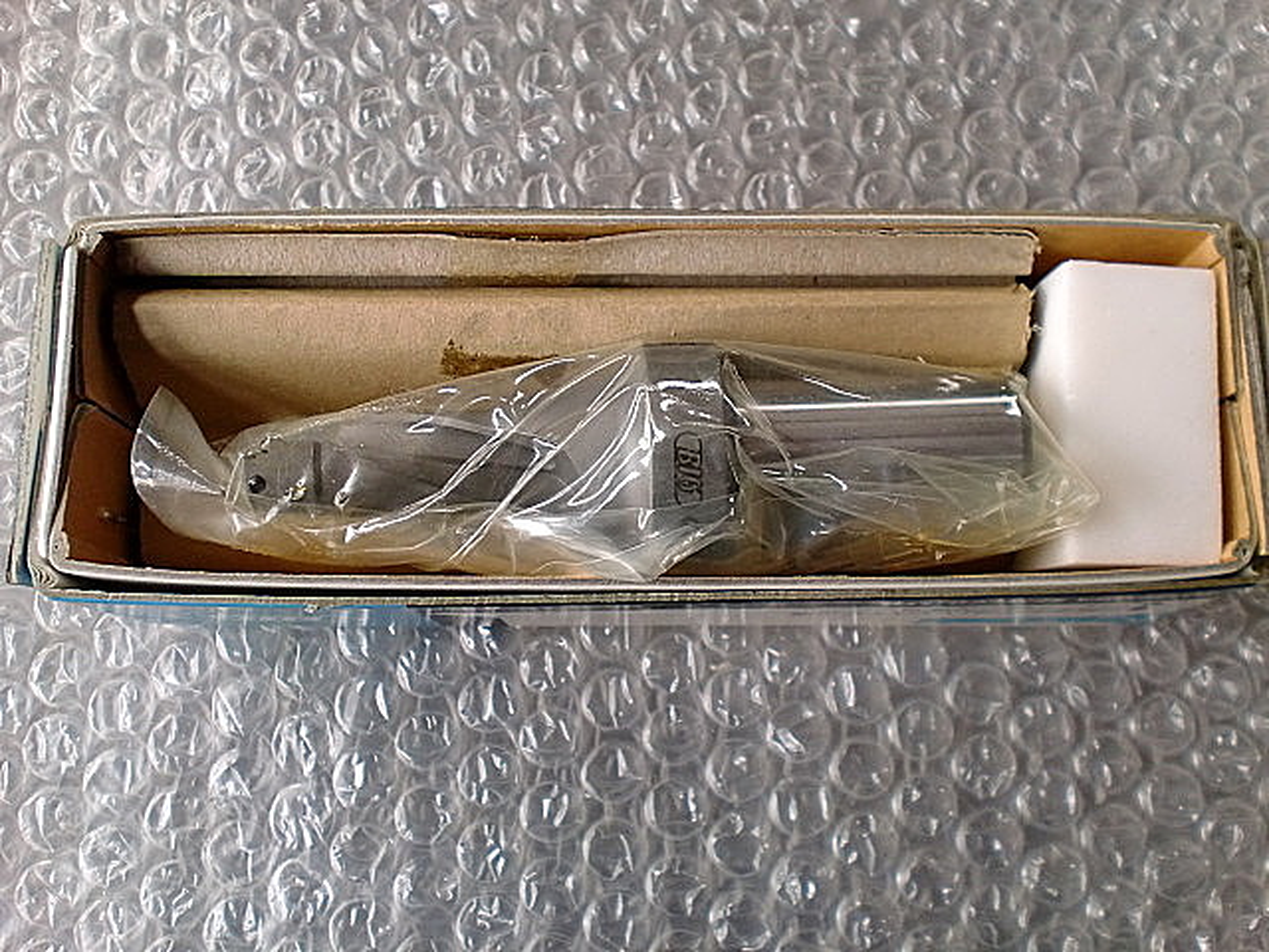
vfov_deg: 40.7
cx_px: 634
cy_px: 476
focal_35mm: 35
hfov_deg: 52.6
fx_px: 1283
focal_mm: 6.3
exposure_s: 1/60
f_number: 3.1
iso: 160
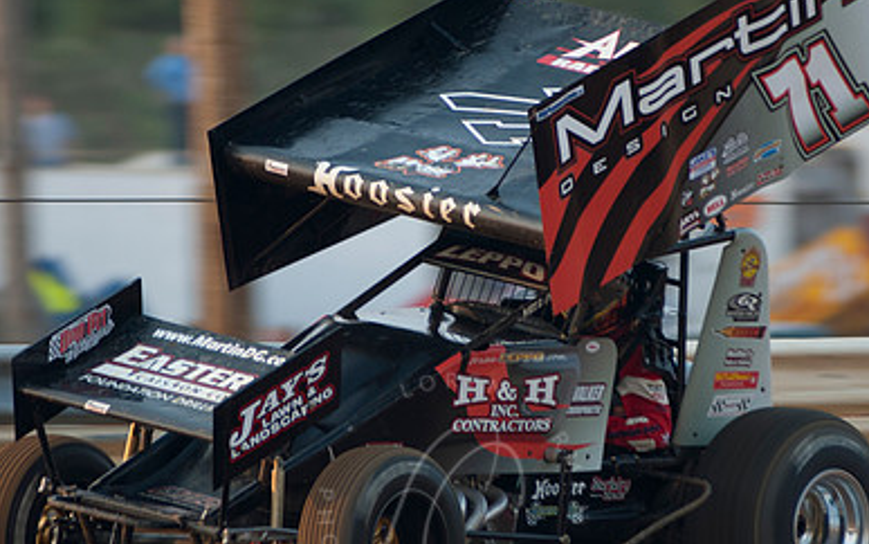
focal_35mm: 459
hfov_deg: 4.6
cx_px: 451
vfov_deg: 2.9
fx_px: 10872
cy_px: 299
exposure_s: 1/400
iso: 100
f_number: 2.8
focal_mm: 200
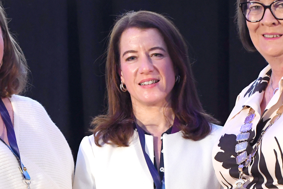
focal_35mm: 236
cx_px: 159
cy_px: 174
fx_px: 1855
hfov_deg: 8.7
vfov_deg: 5.8
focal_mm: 70
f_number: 5.6
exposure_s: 1/100
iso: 2500
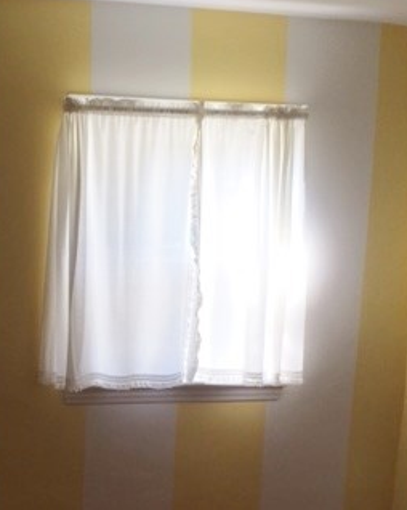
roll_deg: -1.1
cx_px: 136
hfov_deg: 26.5
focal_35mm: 57
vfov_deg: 32.5
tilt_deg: -11.9
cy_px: 372
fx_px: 859
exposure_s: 1/120
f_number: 2.2
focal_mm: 4.15
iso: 50
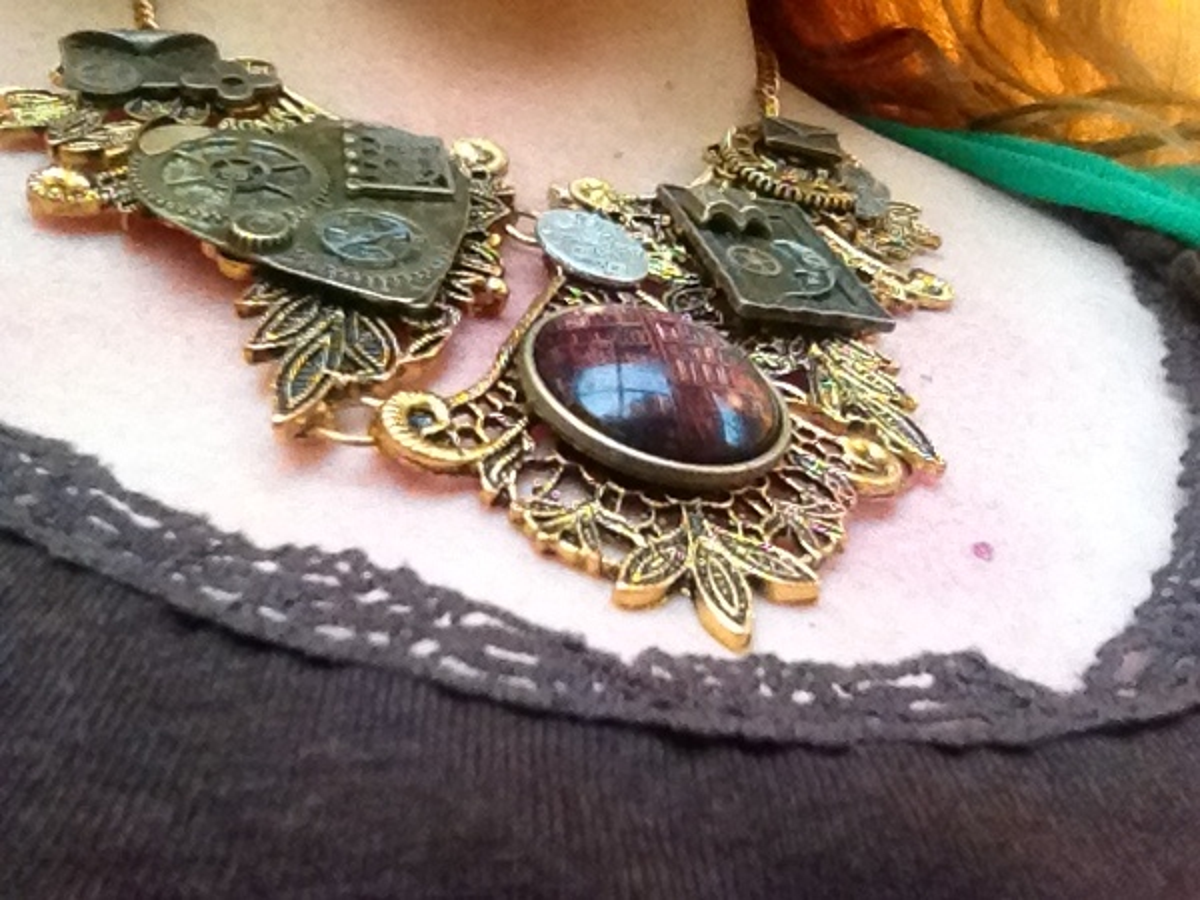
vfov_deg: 40.7
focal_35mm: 35
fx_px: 1213
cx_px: 600
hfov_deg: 52.6
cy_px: 450
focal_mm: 1.85
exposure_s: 1/30
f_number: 2.4
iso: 800
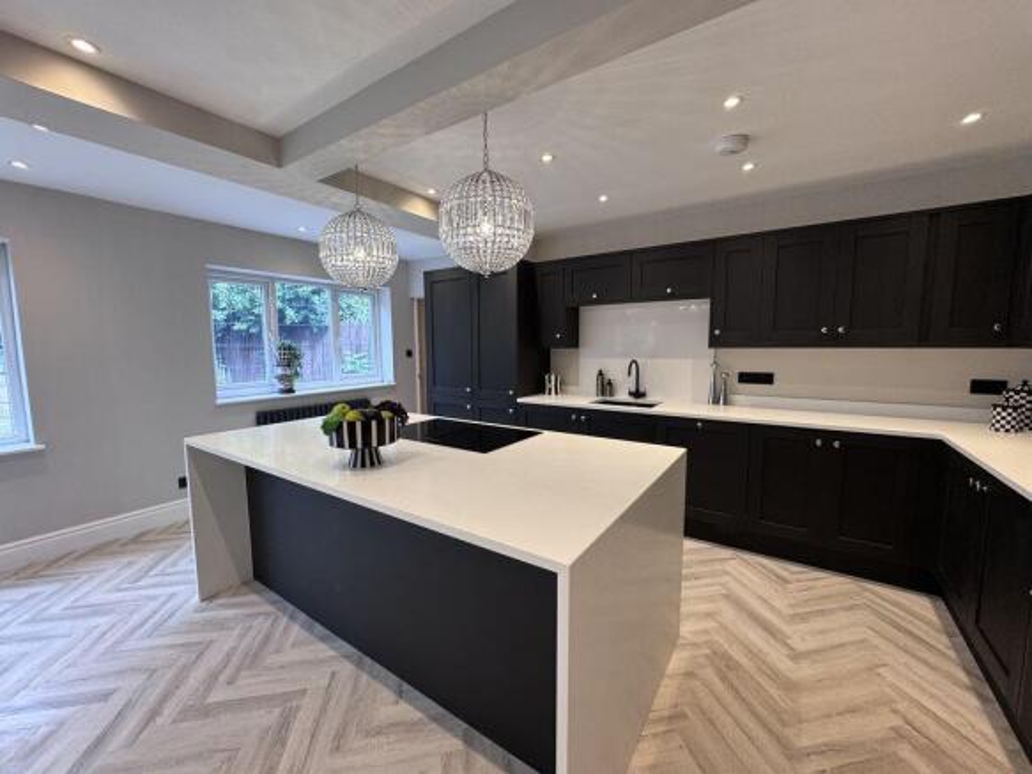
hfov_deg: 102.1
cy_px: 387
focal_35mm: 14
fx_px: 417
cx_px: 516
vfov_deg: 85.7
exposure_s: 1/100
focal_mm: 2.22
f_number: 2.2
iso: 125
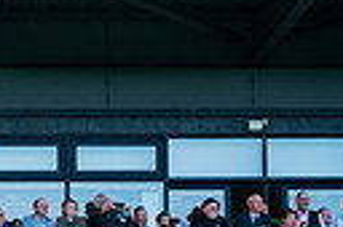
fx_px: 3140
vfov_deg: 4.1
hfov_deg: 6.1
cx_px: -279
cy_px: 454
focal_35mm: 330
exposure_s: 1/400
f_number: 4
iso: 500
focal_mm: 73
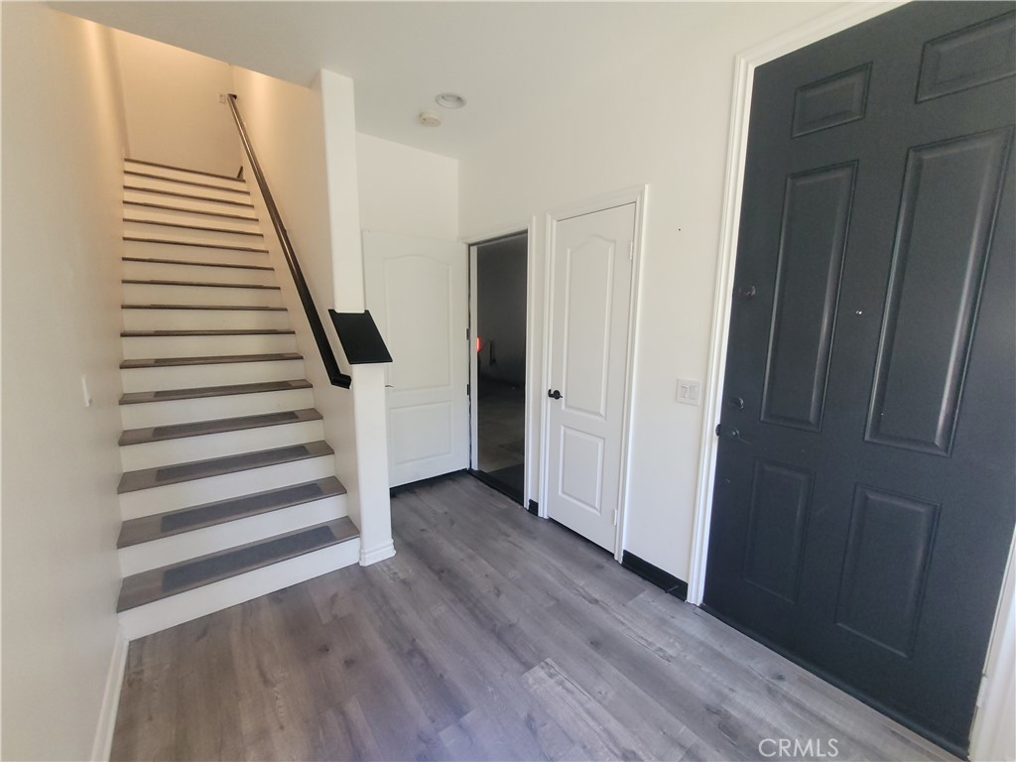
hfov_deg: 106.2
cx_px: 508
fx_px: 382
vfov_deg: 89.9
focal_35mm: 13
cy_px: 381
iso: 200
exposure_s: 1/60
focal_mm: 2.2
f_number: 2.2
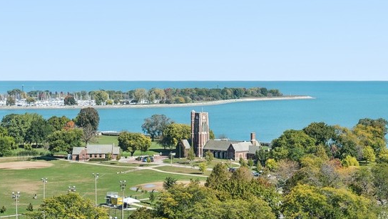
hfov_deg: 25.9
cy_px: 124
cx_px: 295
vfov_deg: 14.9
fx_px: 833
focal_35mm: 81
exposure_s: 1/640
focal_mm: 26
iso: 400
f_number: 8
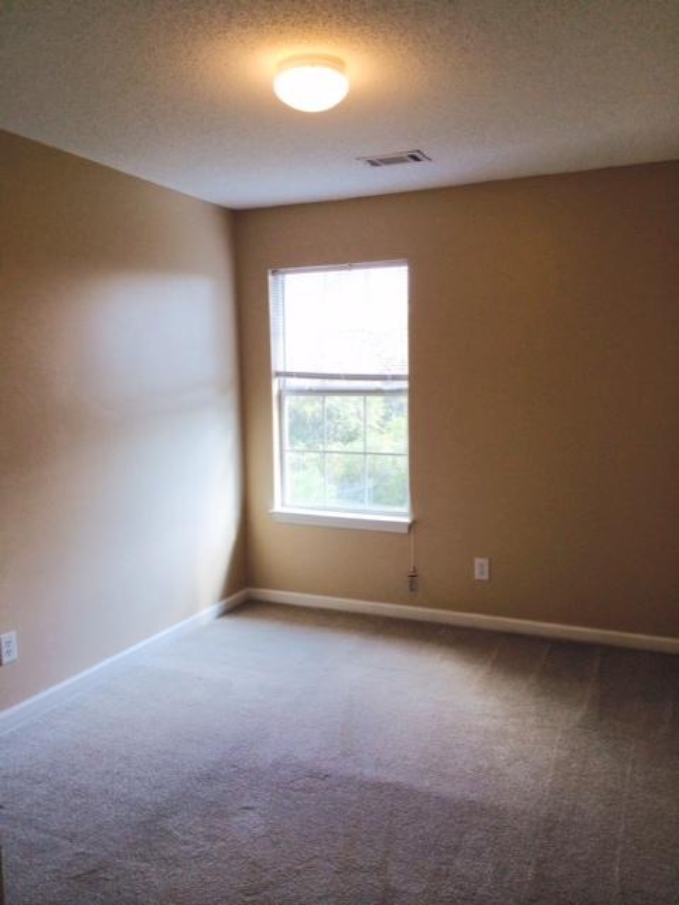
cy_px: 452
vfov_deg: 60.0
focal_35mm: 30
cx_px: 340
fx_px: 785
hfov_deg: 46.8
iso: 64
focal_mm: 4.12
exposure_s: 1/120
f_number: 2.2
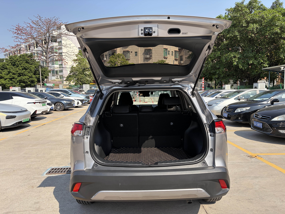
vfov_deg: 53.1
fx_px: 214
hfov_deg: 67.3
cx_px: 142
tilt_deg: -4.6
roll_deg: +1.4
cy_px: 107
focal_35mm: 26
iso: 50
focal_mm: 5.96
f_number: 1.6
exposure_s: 1/2283
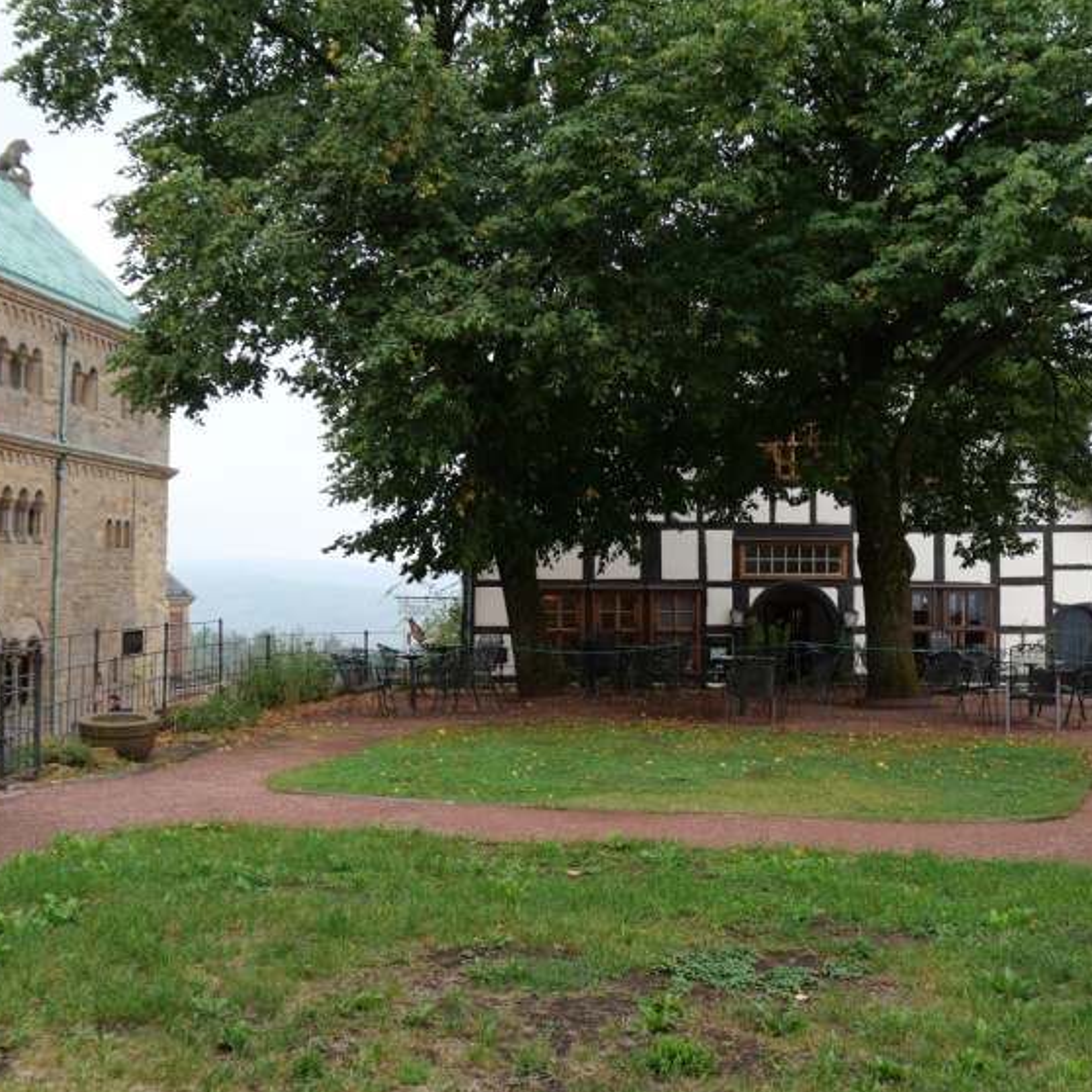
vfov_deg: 43.9
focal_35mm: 38
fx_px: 1356
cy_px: 552
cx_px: 536
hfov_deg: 43.9
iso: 200
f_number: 5
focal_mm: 15
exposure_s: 1/160
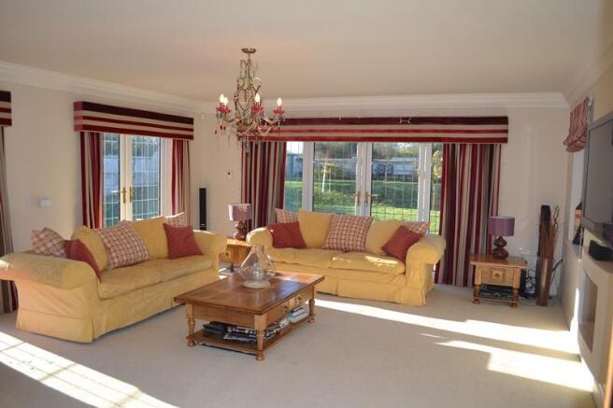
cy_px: 204
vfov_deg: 47.9
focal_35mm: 27
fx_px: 460
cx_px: 306
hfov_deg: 67.4
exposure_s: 1/125
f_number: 3.5
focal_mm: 18
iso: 100
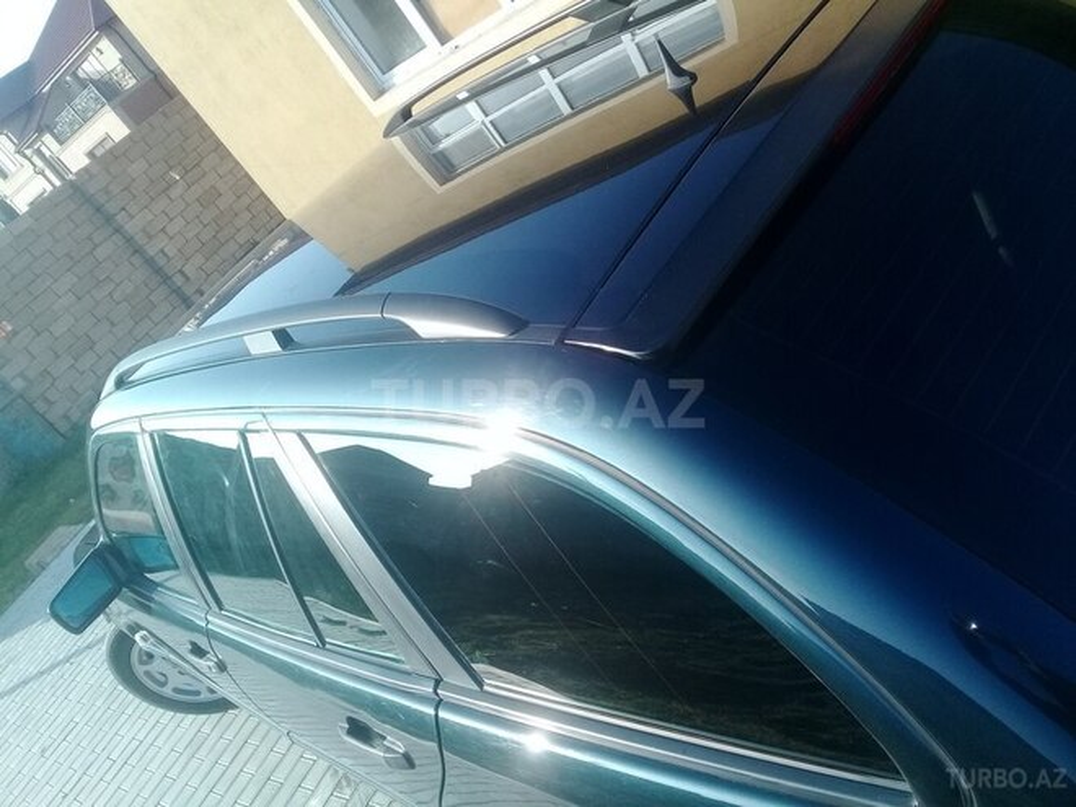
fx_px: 964
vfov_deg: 45.4
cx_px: 538
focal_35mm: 31
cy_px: 404
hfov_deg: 58.4
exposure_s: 1/498
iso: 64
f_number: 2.2
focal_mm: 3.3
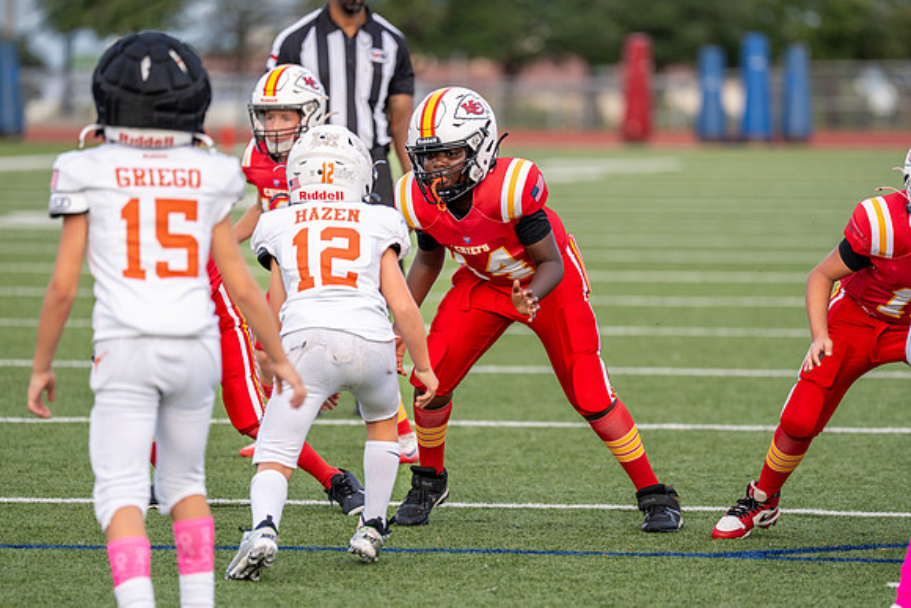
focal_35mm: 262
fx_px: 6643
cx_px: 525
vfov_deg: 5.2
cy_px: 332
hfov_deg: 7.8
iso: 400
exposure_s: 1/2500
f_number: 2.8
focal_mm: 200
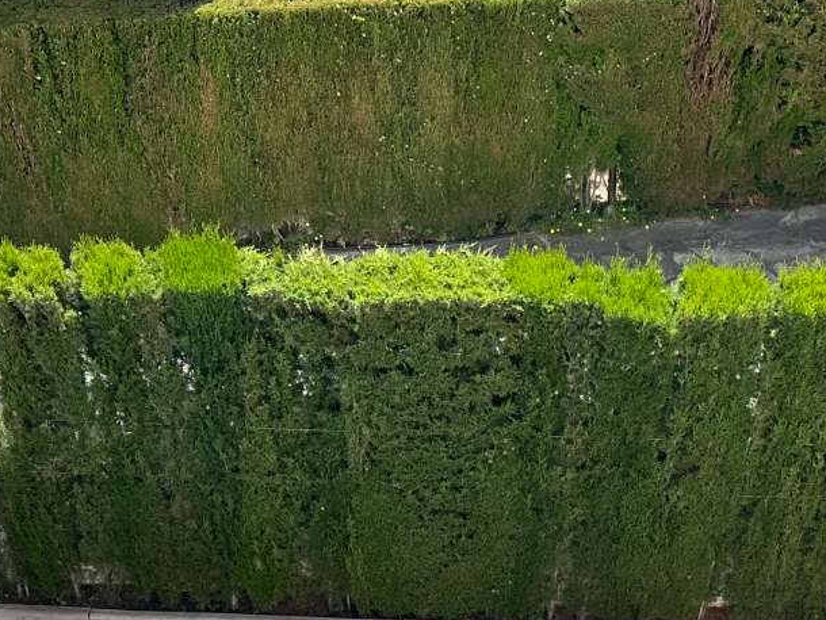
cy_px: 549
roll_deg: -0.5
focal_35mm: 59
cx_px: 521
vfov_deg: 24.2
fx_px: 1408
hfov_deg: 32.5
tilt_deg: -41.7
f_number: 1.78
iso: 80
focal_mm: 6.86
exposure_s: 1/2155
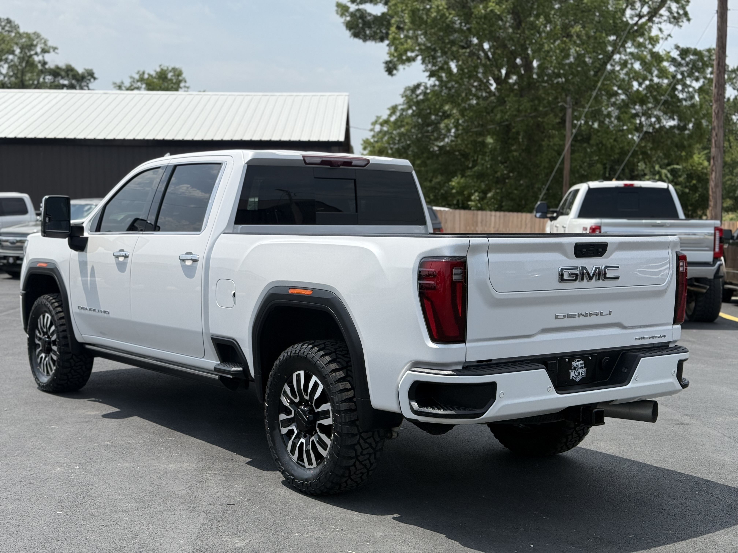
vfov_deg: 30.3
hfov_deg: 39.7
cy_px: 276
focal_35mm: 48
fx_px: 1023
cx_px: 369
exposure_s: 1/5587
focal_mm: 6.76
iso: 80
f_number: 1.78
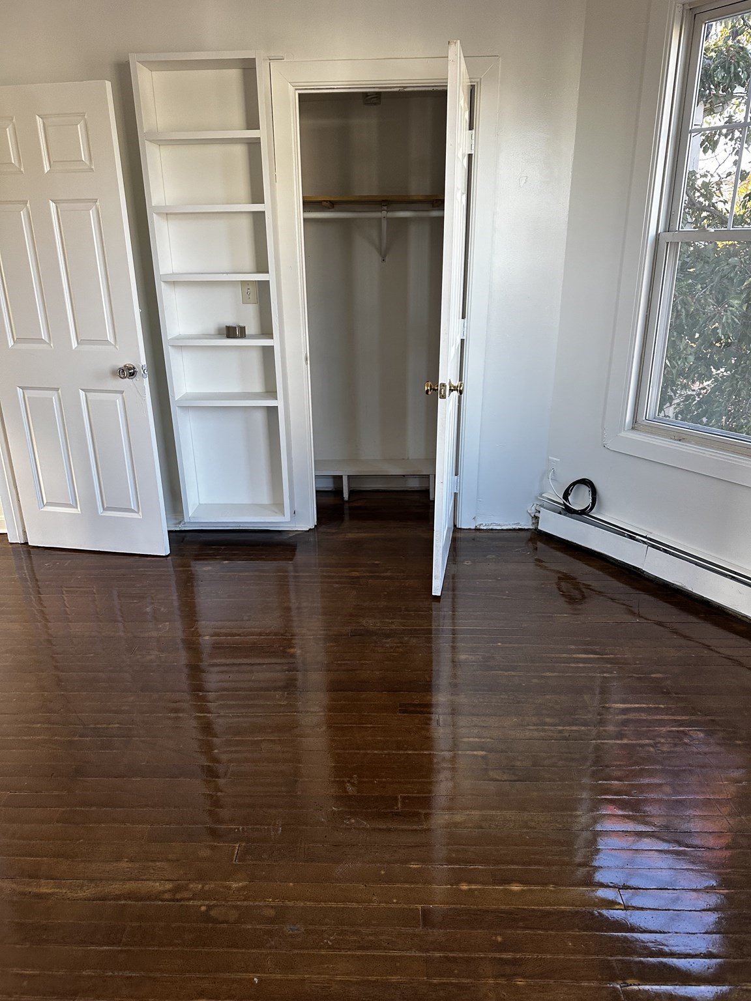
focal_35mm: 24
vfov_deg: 71.6
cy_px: 500
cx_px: 376
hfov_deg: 56.8
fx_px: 694
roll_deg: +0.0
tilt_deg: -16.9
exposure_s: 1/121
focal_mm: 6.86
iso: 160
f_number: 1.78
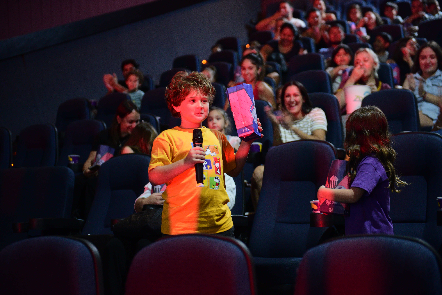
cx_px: 221
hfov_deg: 30.5
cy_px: 148
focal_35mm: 66
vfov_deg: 20.6
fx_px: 810
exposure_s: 1/25
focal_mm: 66
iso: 1600
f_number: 2.8
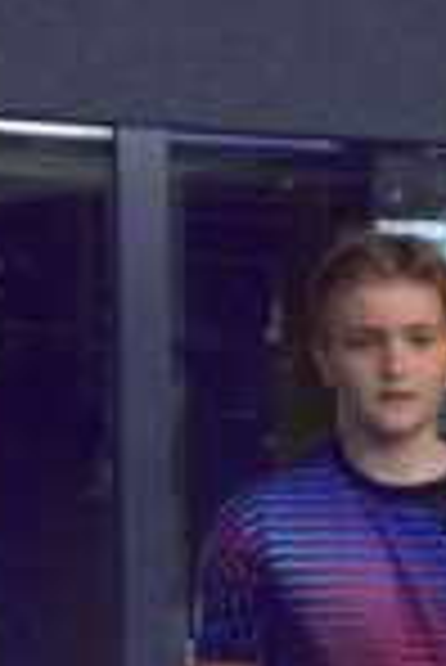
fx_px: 6402
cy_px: 711
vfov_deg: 5.9
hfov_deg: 4.0
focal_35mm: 345
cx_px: 534
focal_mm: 85
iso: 3200
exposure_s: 1/1250
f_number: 5.6
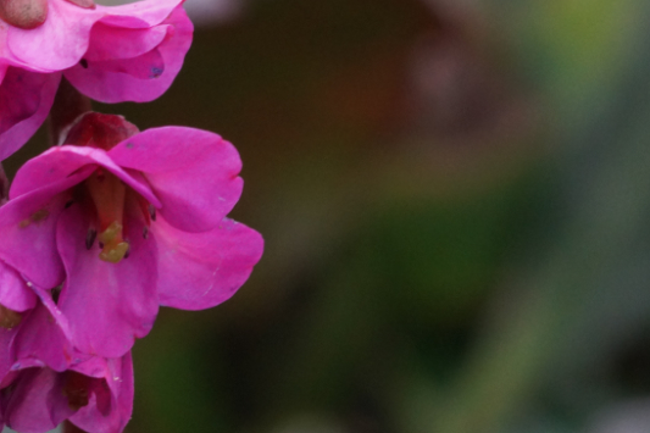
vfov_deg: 4.1
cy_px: 126
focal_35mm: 338
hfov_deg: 6.1
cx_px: 15
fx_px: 6101
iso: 1000
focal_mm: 100
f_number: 8
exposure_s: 1/160
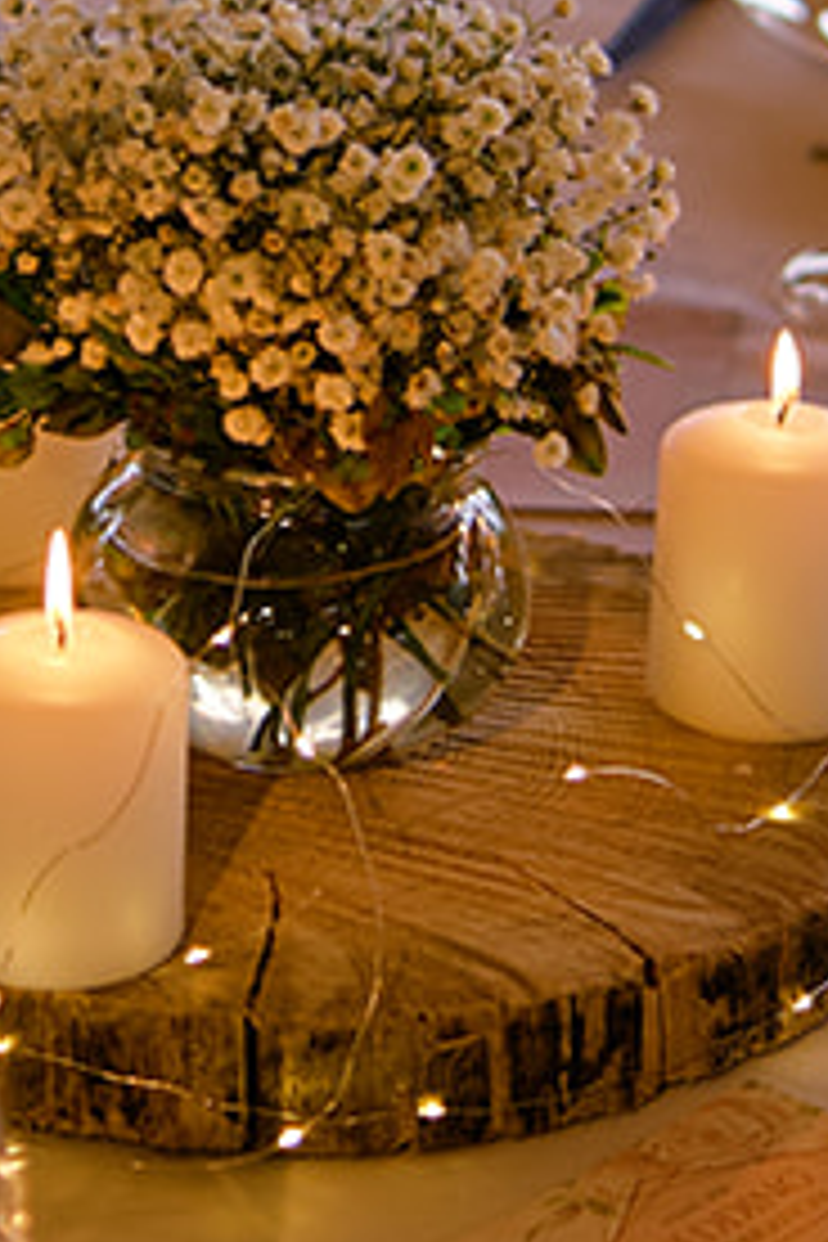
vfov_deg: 10.1
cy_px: 135
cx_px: 232
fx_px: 7003
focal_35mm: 203
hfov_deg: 6.8
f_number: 1.4
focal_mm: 23
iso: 125
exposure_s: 1/210
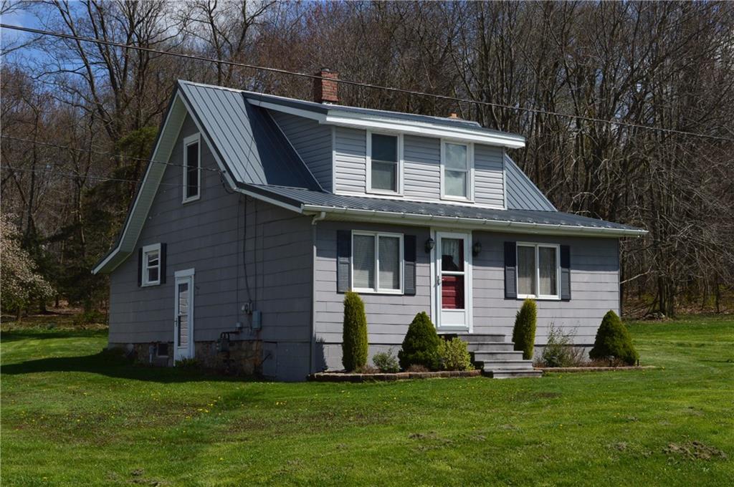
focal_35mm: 54
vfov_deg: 25.0
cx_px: 367
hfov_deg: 36.9
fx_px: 1100
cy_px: 244
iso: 400
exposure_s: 1/400
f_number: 11
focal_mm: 36
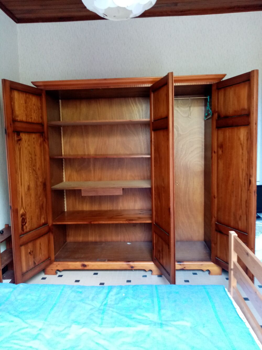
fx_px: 262
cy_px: 175
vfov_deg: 67.3
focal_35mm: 26
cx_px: 131
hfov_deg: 53.1
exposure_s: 1/25
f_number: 1.8
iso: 380
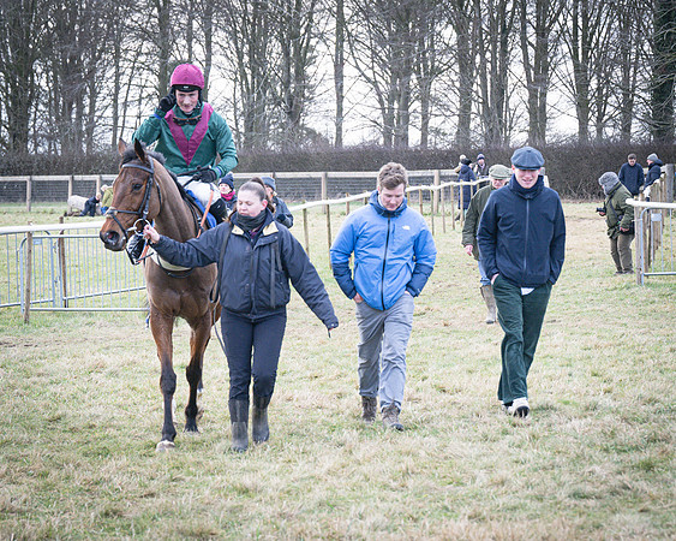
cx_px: 384
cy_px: 287
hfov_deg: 12.9
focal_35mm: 150
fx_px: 3001
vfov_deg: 10.3
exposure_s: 1/640
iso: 400
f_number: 4.5
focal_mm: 77
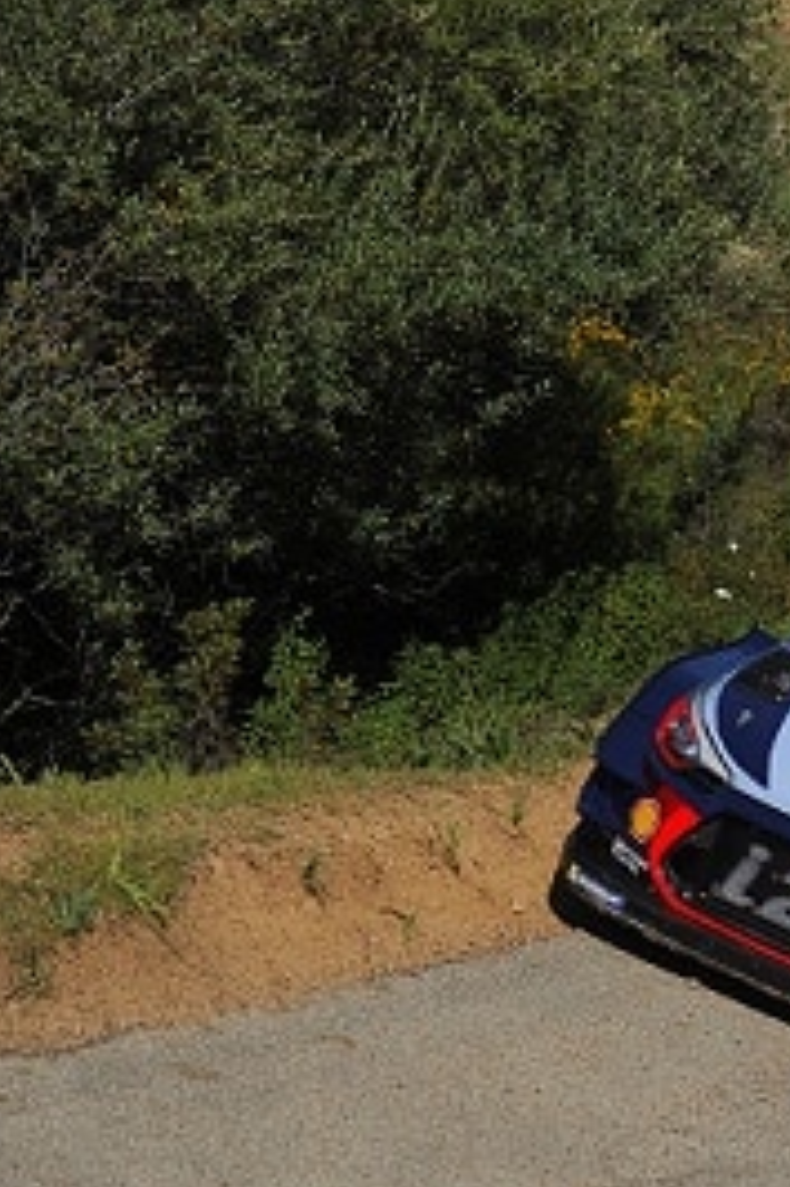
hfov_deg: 8.9
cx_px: 933
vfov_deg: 13.5
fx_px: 5009
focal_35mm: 152
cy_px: 560
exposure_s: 1/1000
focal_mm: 90
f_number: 2.8
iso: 400
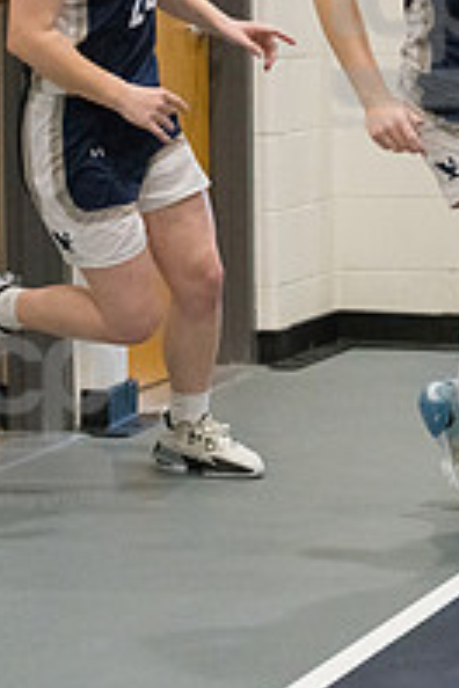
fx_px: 3041
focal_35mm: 159
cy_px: 35
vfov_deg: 12.8
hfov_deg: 8.6
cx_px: 414
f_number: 4.5
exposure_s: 1/1600
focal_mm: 70
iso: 6400
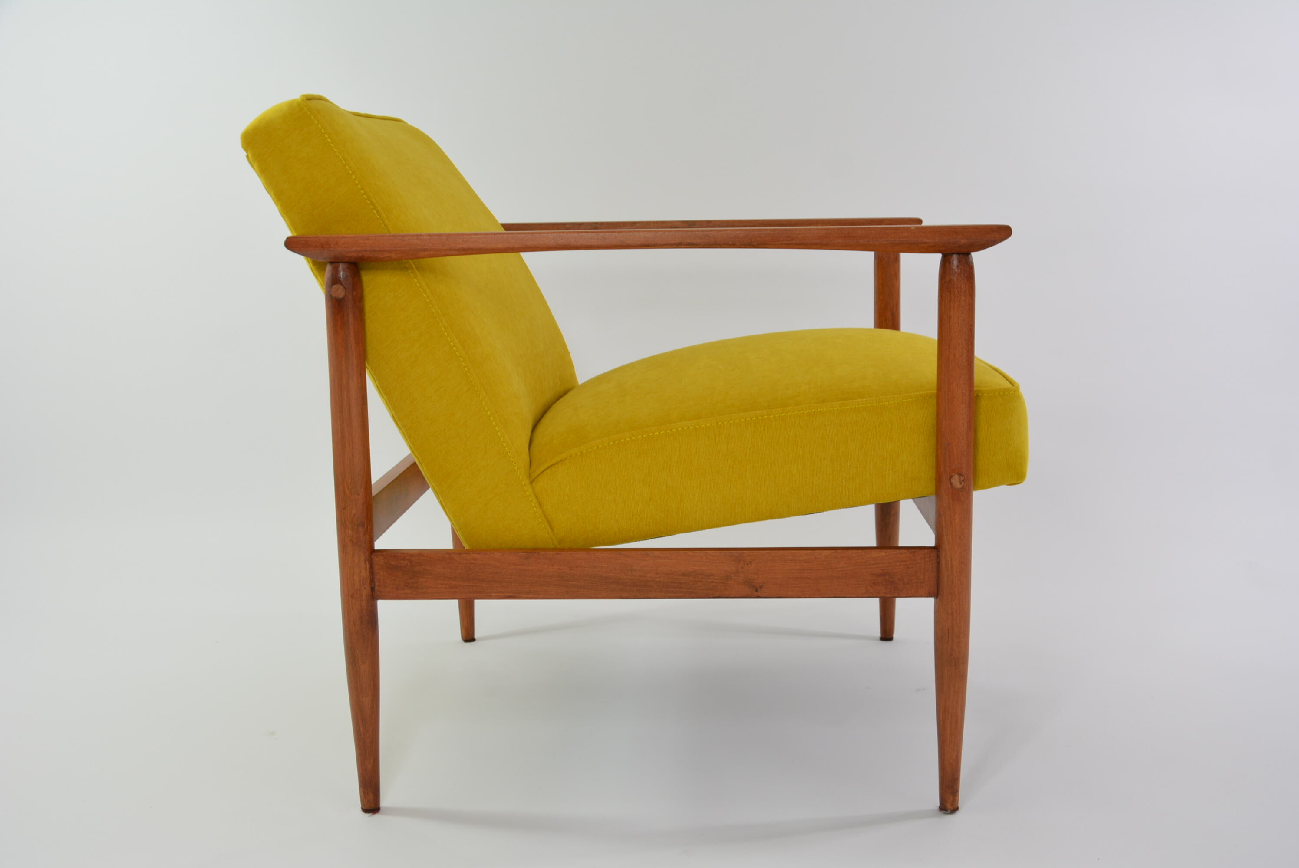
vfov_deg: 34.3
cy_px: 434
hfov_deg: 49.5
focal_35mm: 39
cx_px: 650
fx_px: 1408
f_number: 7.1
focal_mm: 26
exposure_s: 1/60
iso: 400
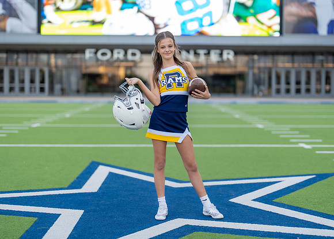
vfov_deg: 24.2
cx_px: 177
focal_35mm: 59
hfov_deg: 33.5
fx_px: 555
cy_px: 114
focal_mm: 50
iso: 100
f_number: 1.2
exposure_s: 1/640
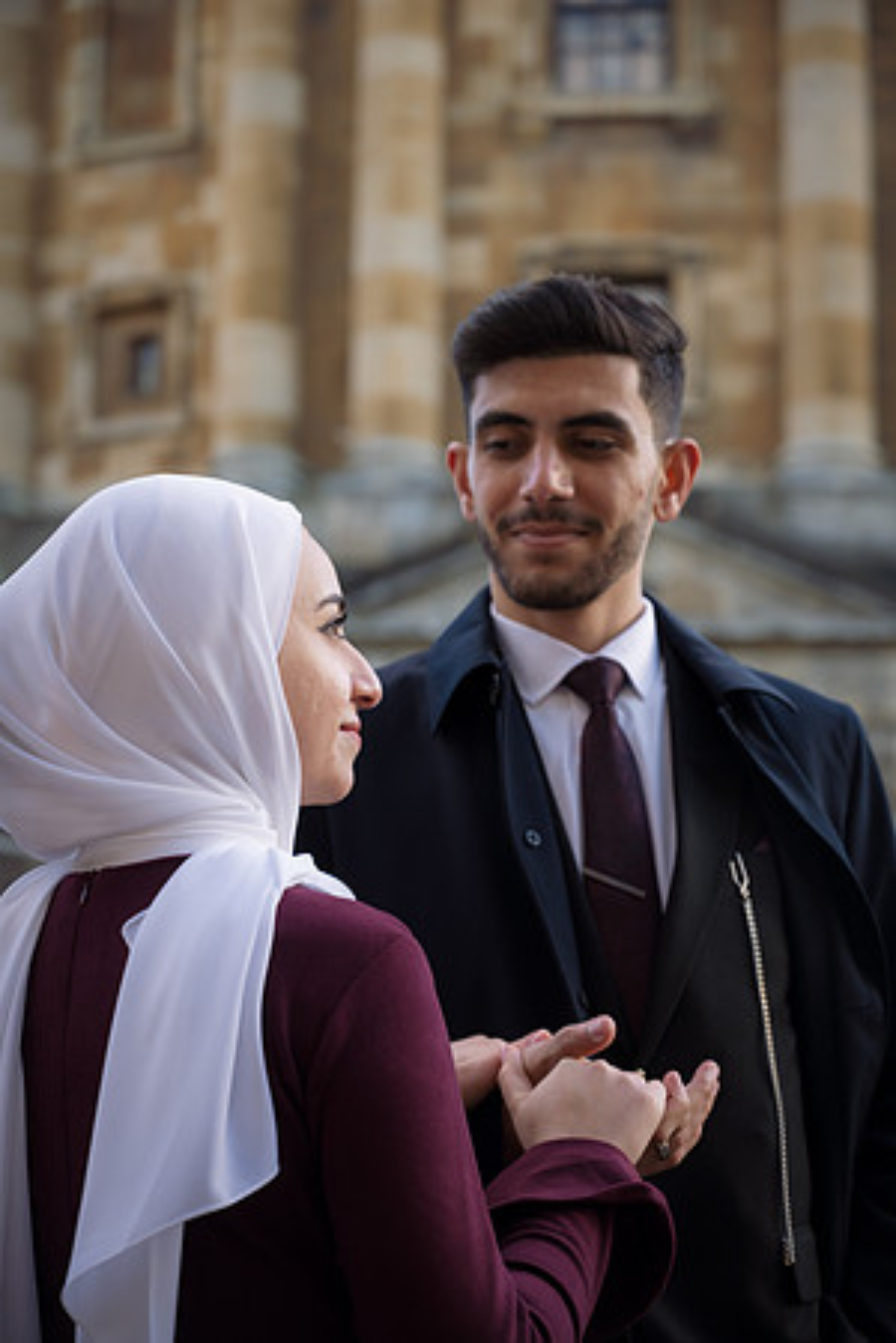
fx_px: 2613
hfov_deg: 19.5
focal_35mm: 70
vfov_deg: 28.8
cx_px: 448
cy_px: 672
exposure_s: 1/125
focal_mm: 70
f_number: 4
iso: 100
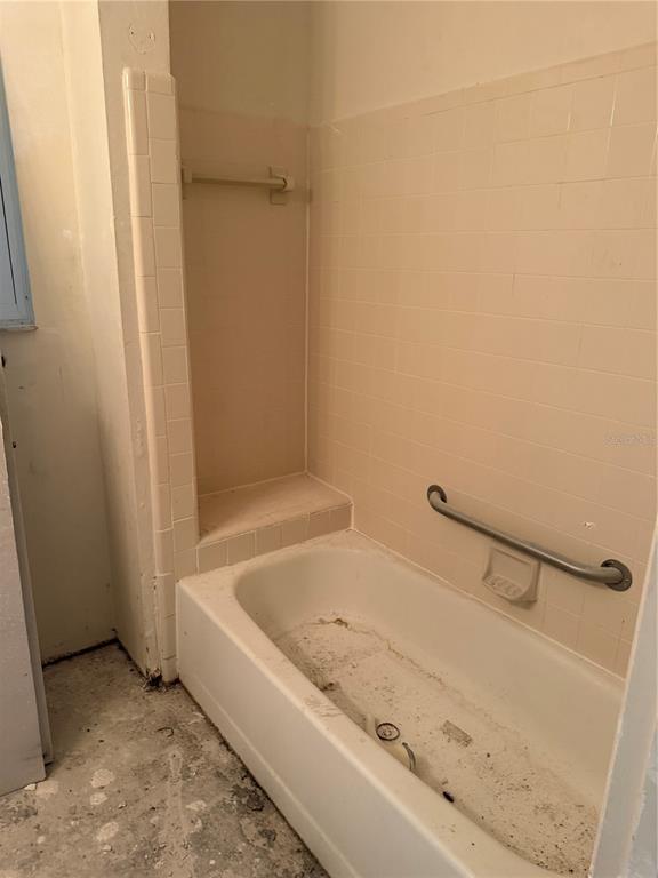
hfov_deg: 56.8
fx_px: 608
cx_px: 329
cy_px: 439
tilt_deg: -17.7
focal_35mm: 24
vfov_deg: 71.6
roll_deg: -1.5
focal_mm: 6.76
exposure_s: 1/60
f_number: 1.78
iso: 320
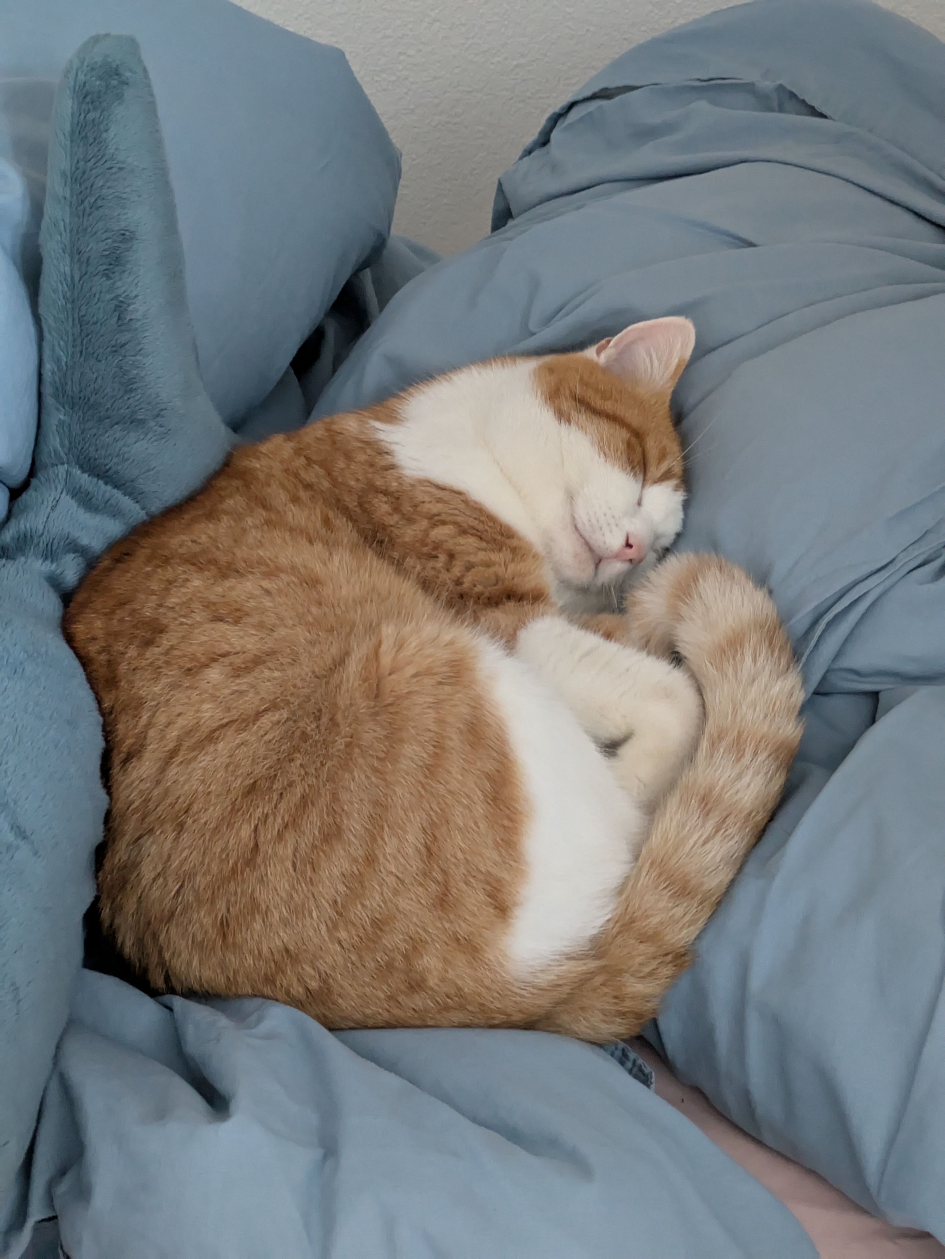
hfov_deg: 28.6
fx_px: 1855
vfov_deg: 37.5
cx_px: 472
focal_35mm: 51
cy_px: 630
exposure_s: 1/25
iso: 1095
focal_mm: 5.43
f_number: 1.89
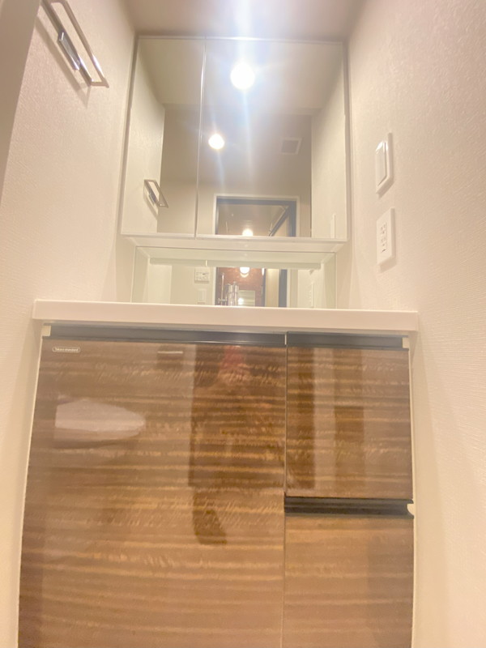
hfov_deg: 89.9
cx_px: 243
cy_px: 324
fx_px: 243
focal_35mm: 13
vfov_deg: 106.2
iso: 640
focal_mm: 1.54
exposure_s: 1/33
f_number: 2.4
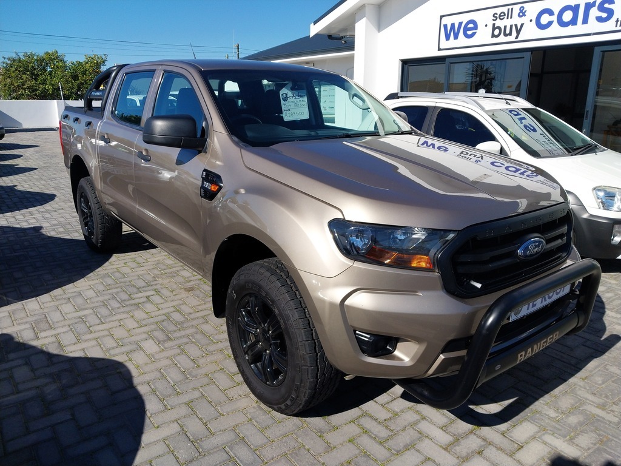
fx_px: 466
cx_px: 310
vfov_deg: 53.1
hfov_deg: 67.3
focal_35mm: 26
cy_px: 233
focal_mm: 4
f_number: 1.8
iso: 20
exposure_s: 1/30
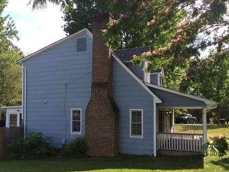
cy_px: 103
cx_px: 95
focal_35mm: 35
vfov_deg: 40.5
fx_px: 232
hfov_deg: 52.4
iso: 32
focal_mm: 4.15
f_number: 2.2
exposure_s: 1/805
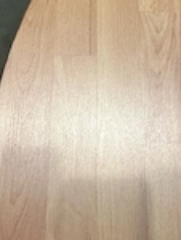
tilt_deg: -62.9
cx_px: 80
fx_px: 445
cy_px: -75
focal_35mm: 64
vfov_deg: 25.7
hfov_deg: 23.0
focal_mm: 6.86
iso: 250
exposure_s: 1/50
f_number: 1.78
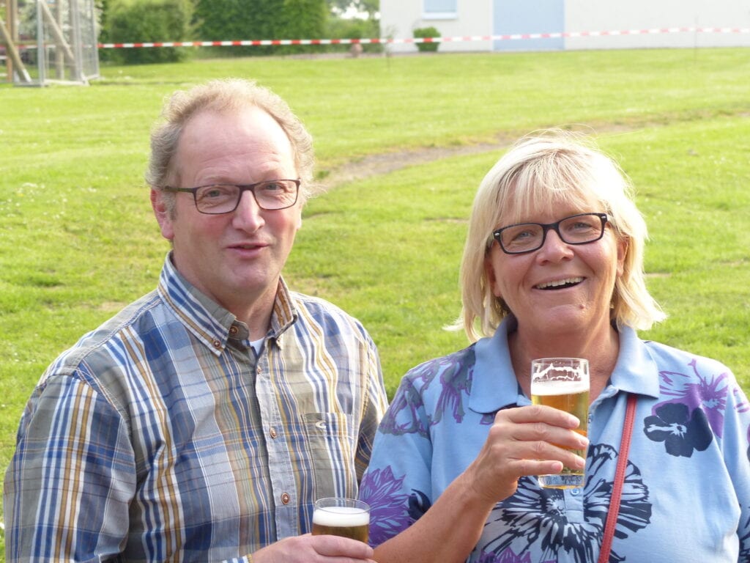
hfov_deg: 16.6
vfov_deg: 12.5
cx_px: 375
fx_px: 2578
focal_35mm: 119
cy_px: 282
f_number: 3.5
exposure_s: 1/250
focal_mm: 19.6
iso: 200
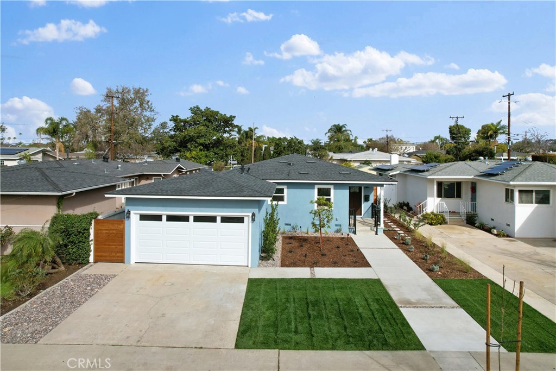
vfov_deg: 57.2
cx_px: 278
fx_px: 340
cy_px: 186
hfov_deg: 78.6
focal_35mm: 22
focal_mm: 8.38
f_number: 2.8
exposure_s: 1/2500
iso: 110
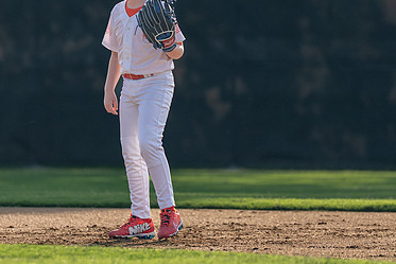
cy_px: 45
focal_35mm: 600
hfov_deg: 3.4
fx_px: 6602
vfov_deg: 2.3
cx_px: 155
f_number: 2.8
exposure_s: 1/3200
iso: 250
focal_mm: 200
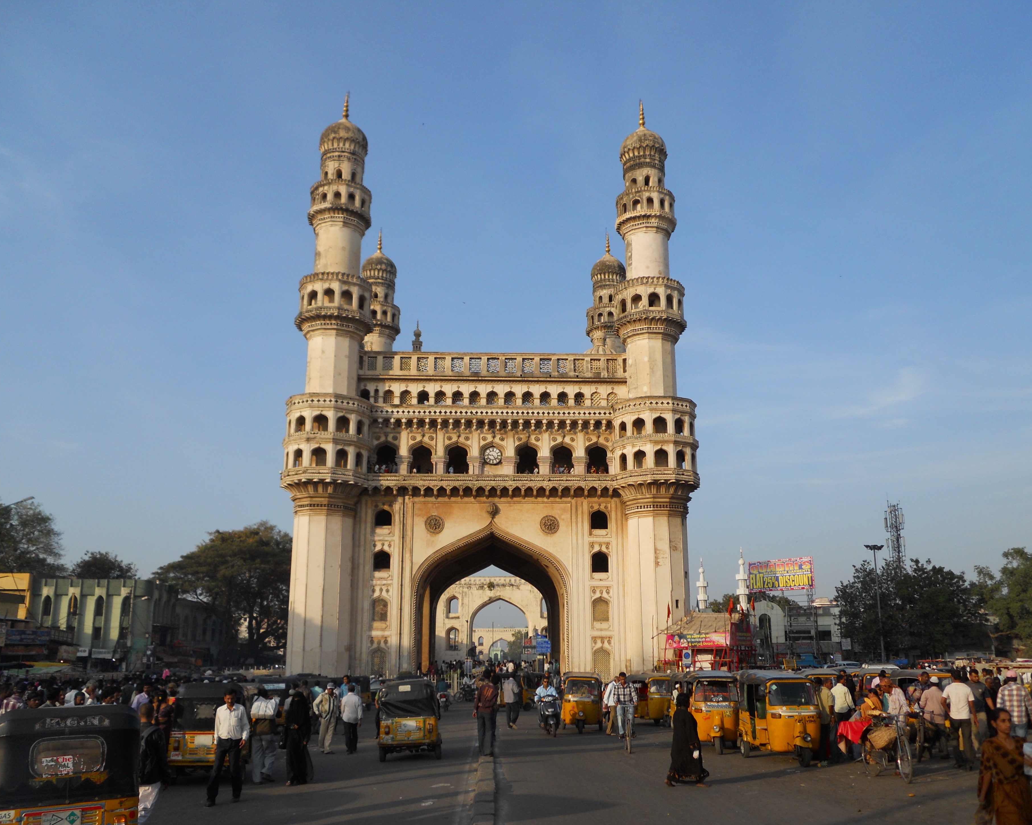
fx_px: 916
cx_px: 522
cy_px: 418
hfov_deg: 58.8
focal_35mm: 30
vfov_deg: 48.5
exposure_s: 1/250
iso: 80
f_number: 5.4
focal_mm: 5
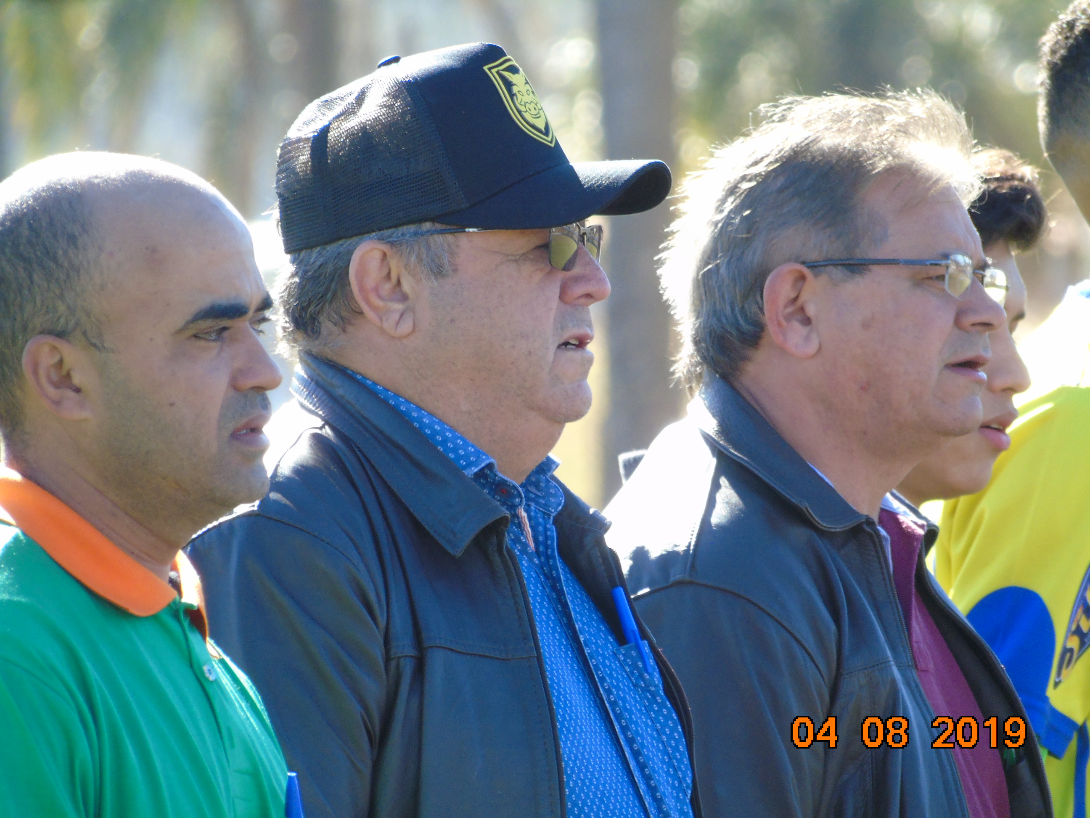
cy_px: 409
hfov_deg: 2.3
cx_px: 545
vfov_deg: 1.8
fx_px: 26702
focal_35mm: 848
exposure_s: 1/125
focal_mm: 151
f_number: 6.1
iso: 250
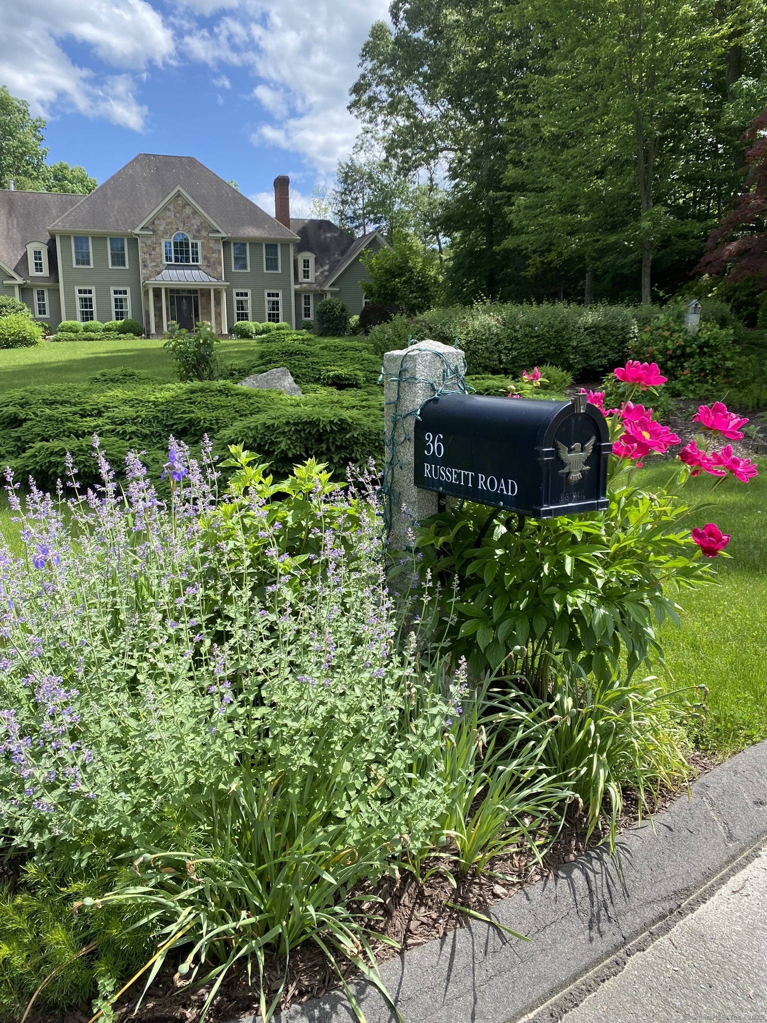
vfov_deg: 67.3
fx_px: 768
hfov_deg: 53.1
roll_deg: -0.7
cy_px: 512
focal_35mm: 26
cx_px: 384
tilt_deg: -10.0
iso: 32
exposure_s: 1/1053
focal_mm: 4.25
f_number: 1.8
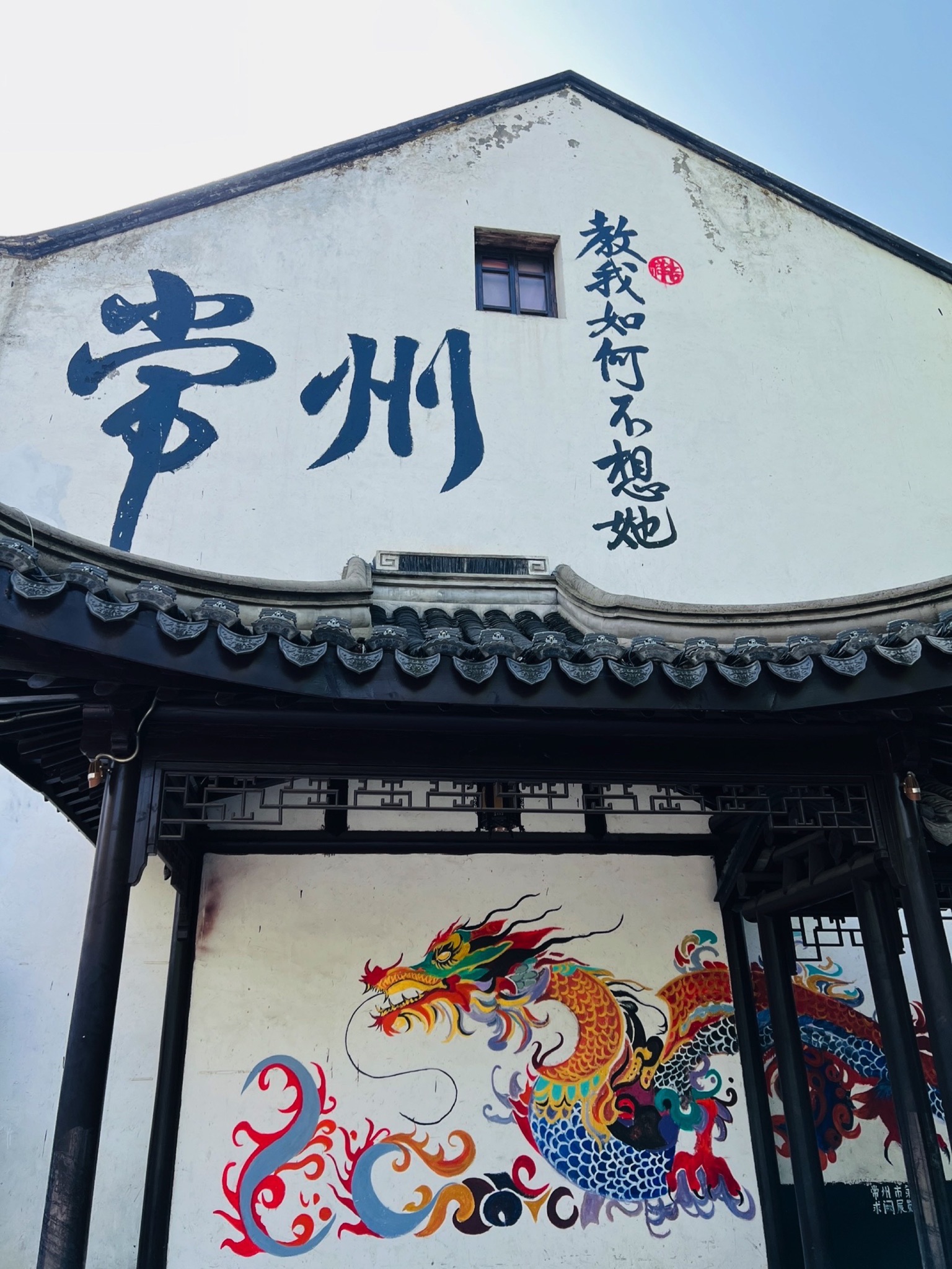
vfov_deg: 67.3
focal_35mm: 26
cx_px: 476
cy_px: 634
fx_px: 953
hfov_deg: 53.1
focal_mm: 5.7
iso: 50
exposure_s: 1/1159
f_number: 1.5
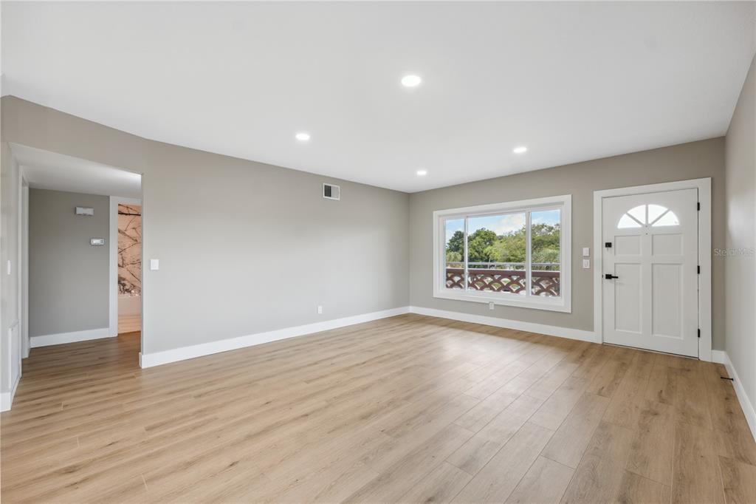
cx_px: 378
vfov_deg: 81.2
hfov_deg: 104.3
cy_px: 252
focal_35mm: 14
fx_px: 294
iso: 400
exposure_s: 1/25
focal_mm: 14
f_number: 8
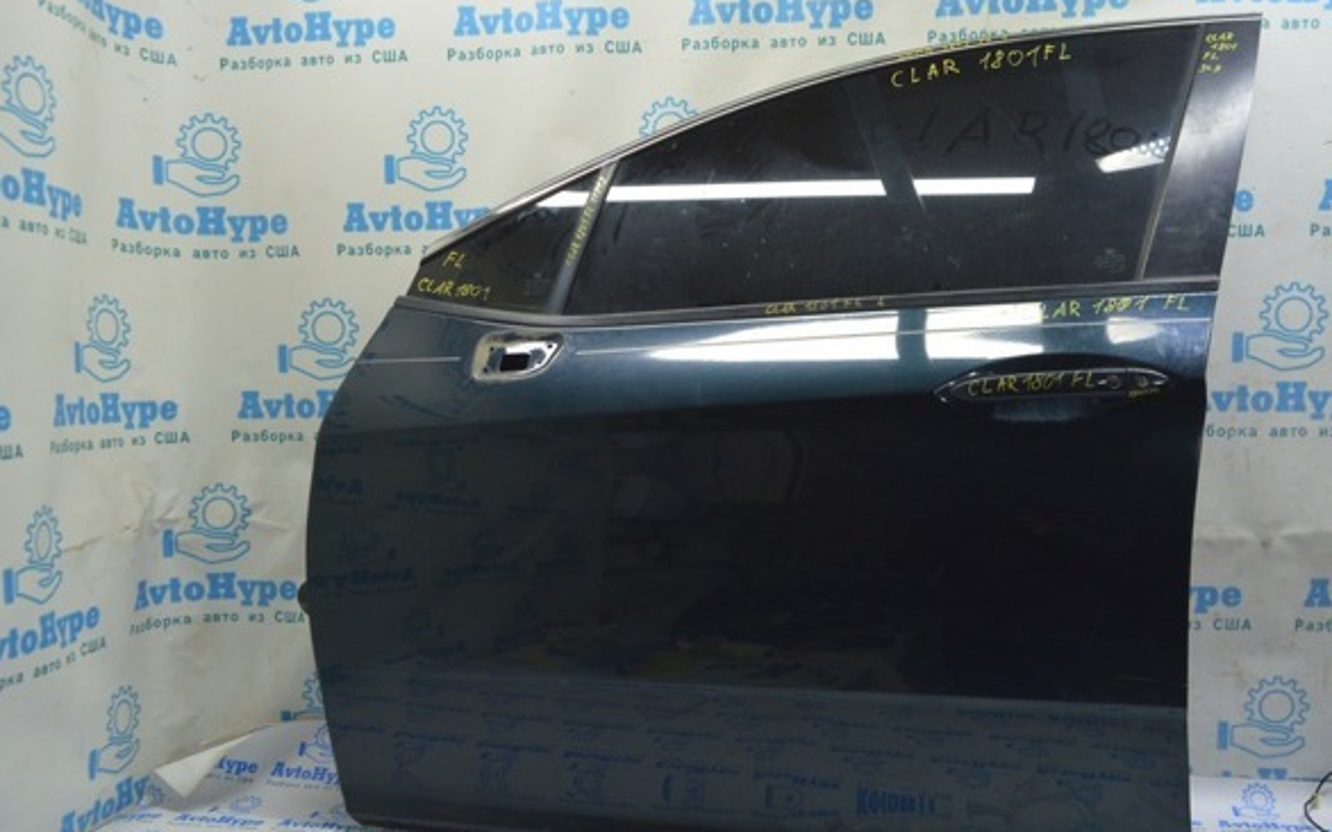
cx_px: 705
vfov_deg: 41.8
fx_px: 1089
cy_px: 456
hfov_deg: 62.9
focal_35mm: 30
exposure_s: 1/25
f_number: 5.6
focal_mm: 18
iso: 400
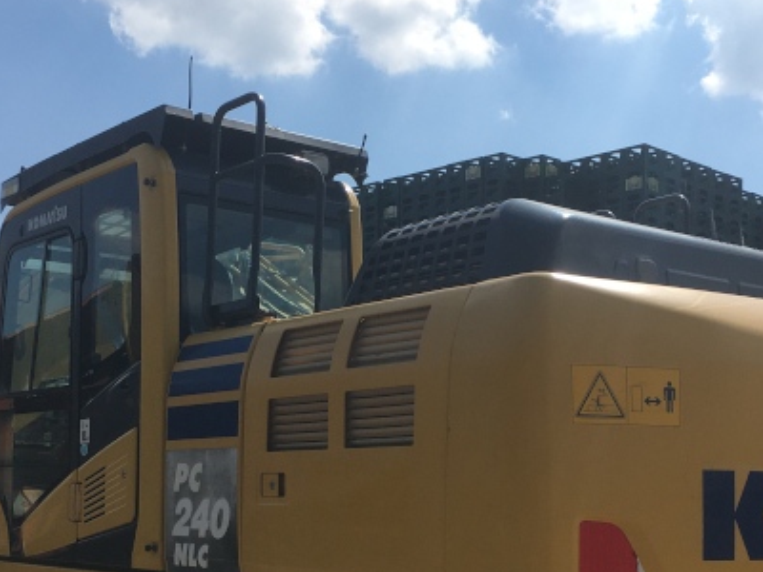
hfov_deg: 33.2
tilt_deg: +0.1
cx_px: 355
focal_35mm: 58
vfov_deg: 24.6
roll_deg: -1.7
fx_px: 1278
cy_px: 498
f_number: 2.2
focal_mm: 4.15
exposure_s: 1/1923
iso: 25
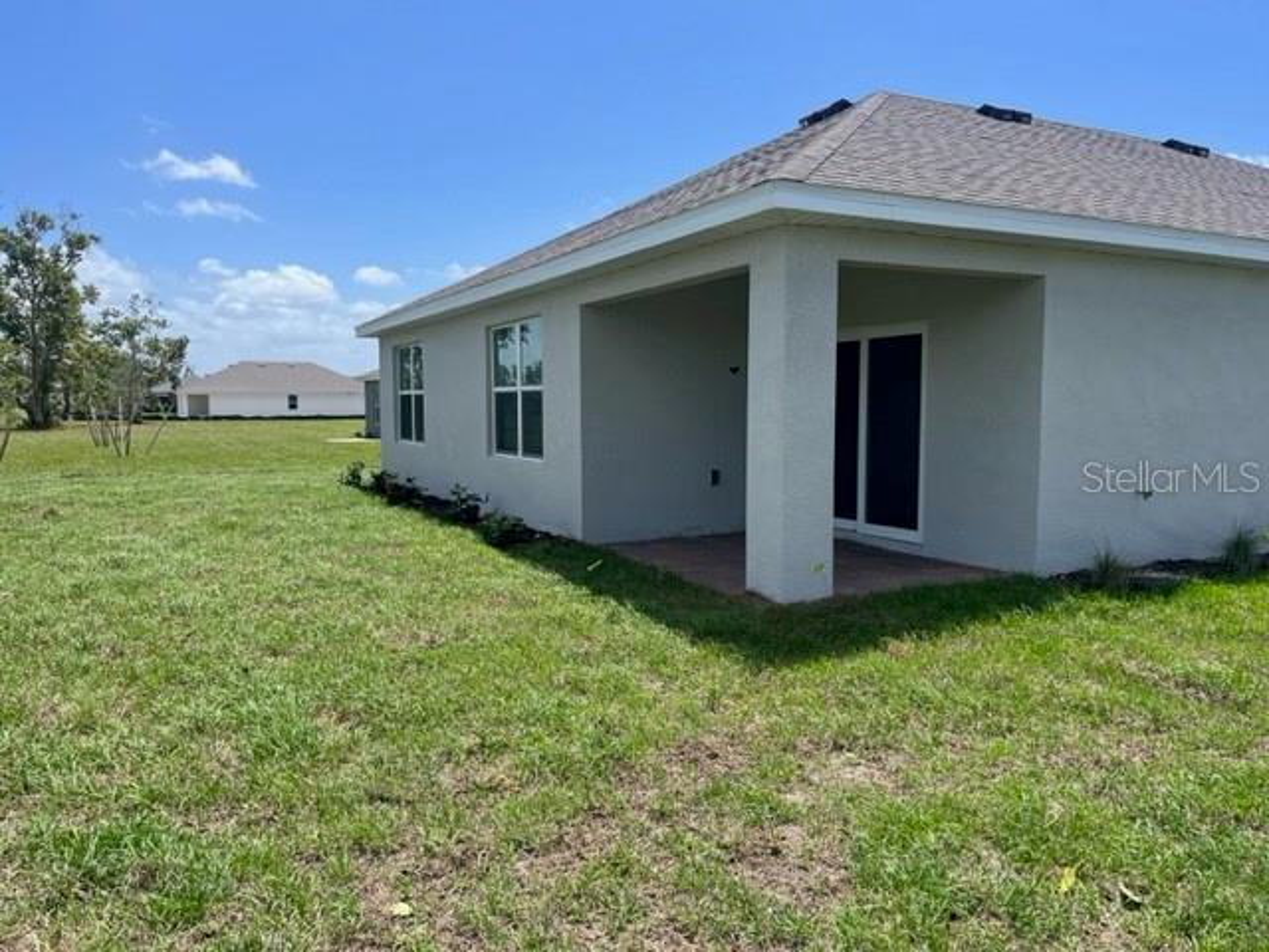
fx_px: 953
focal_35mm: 26
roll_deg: +0.1
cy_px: 476
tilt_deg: -4.5
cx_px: 634
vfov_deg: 53.1
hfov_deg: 67.3
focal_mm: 5.1
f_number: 1.6
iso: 50
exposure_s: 1/3135
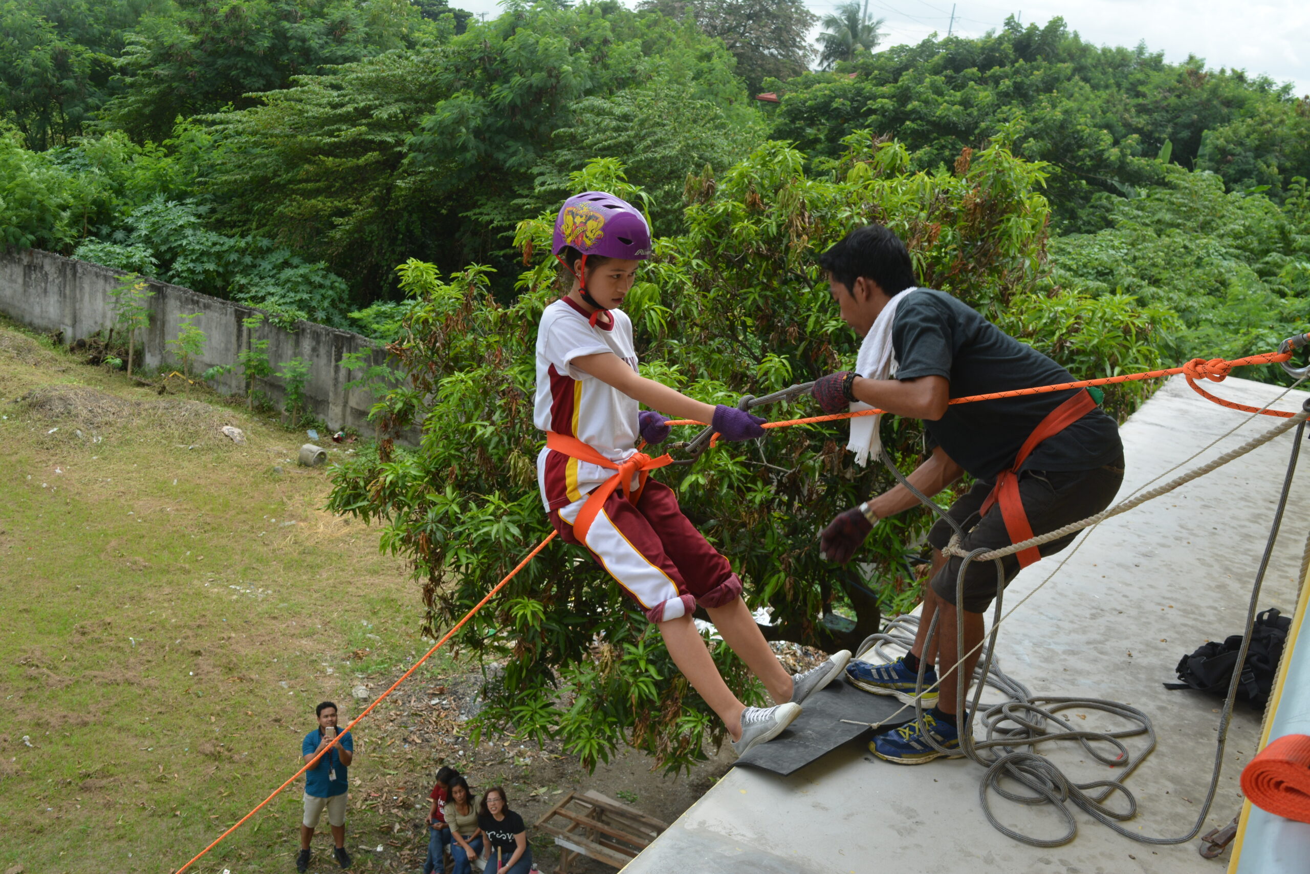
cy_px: 437
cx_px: 655
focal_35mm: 36
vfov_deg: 36.9
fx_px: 1310
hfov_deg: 53.1
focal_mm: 24
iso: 200
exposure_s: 1/250
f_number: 8
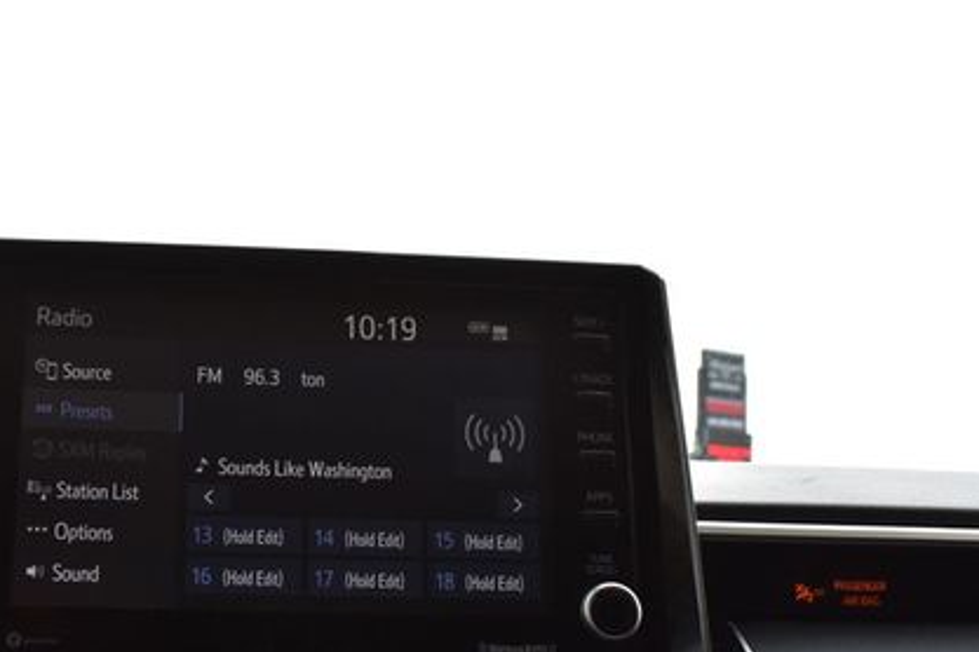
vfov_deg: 29.0
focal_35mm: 46
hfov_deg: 41.8
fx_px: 1251
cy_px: 446
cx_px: 277
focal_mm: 20
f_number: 9
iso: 400
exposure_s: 1/125
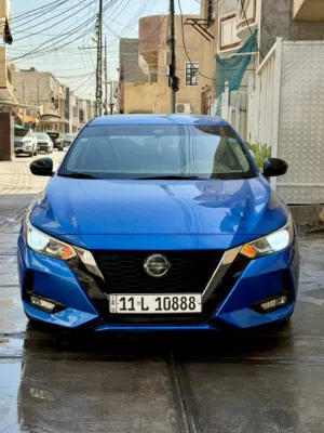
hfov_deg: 30.3
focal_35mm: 48
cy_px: 216
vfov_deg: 39.7
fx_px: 599
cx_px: 162
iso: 64
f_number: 1.78
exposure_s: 1/1608
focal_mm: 6.76
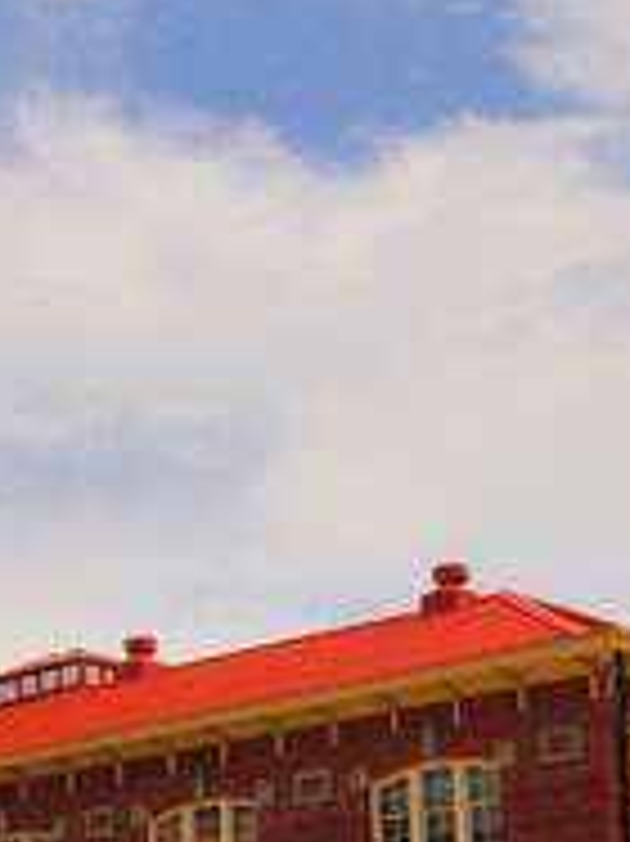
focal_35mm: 111
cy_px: 781
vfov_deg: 17.4
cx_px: -22
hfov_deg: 13.1
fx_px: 2697
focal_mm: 18
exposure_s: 1/160
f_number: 22
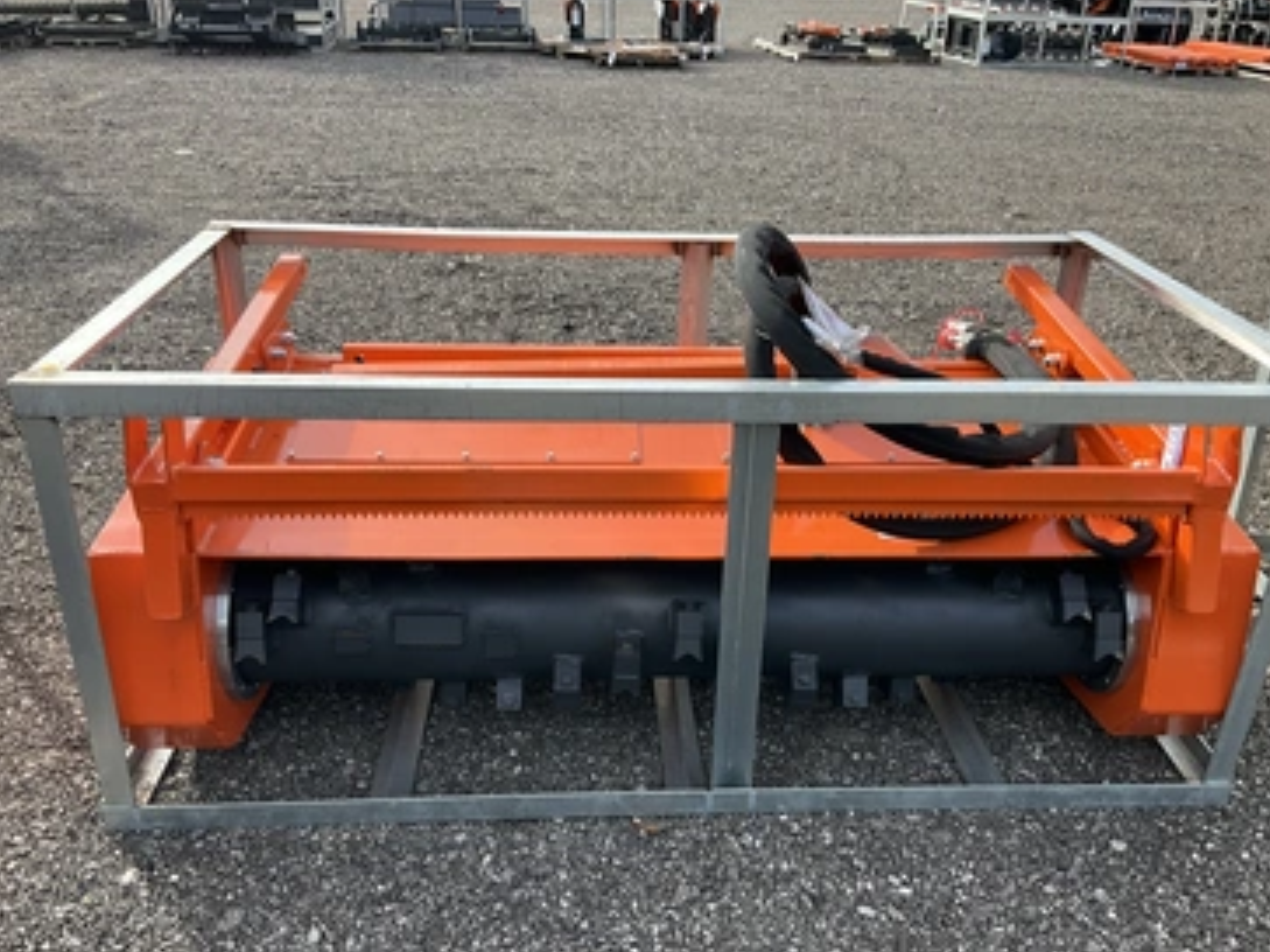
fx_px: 1174
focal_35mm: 32
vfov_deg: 44.1
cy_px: 504
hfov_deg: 56.8
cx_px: 658
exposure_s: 1/442
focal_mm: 3
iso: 25
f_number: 1.8
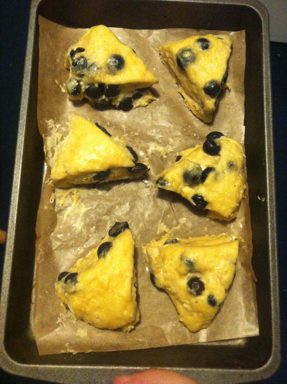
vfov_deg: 52.7
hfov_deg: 40.6
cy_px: 192
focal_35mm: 35
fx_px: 388
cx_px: 144
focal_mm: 3.85
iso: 500
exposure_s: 1/15
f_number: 2.8
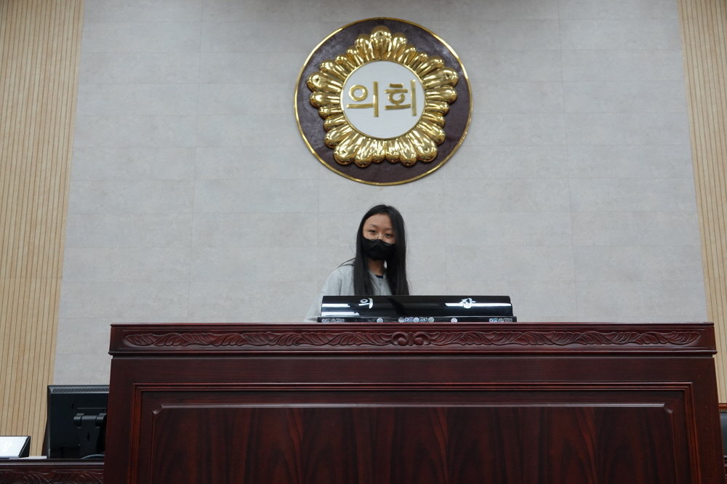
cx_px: 364
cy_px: 242
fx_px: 747
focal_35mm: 37
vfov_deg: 35.9
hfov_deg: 51.9
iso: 160
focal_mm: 13.7
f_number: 3.2
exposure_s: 1/40
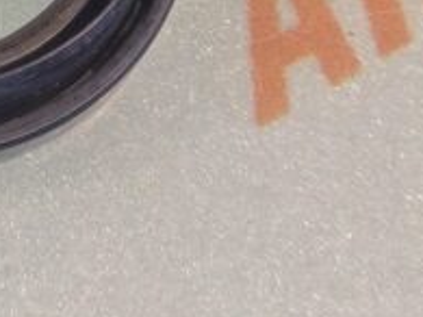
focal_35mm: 70
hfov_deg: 24.9
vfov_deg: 18.8
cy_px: -141
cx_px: -91
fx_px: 855
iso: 1009
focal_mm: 4.74
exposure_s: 1/33
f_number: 1.79
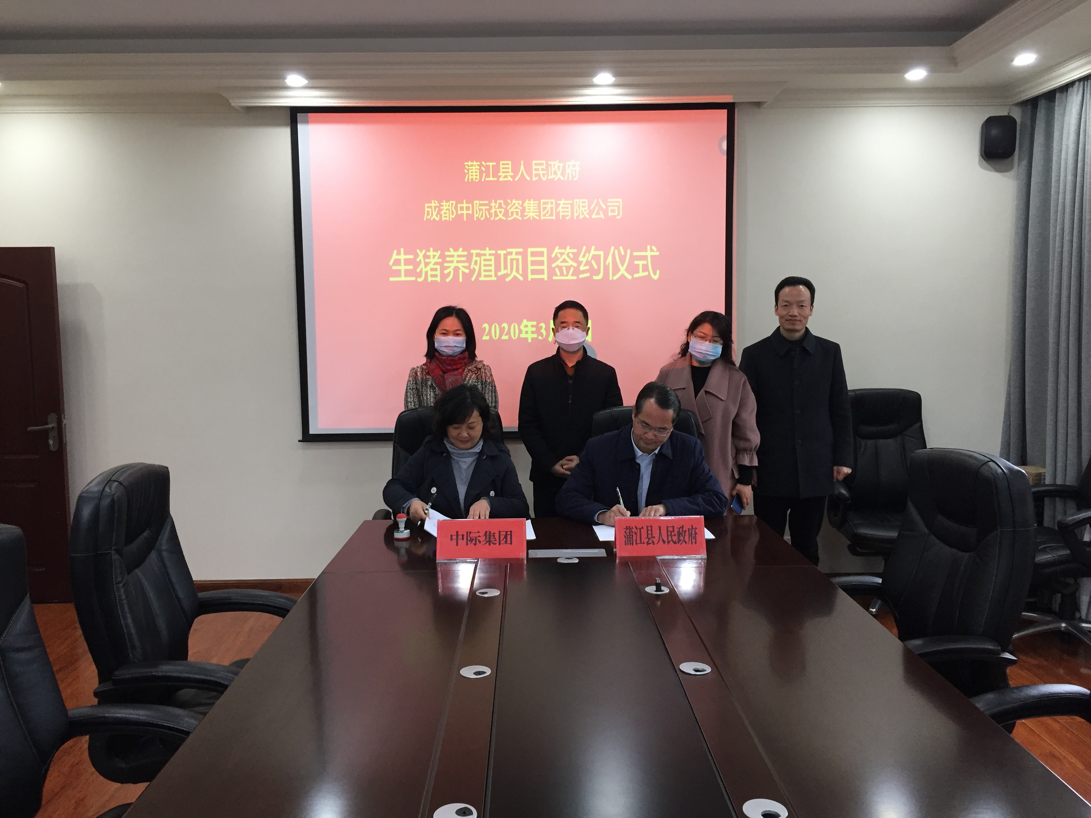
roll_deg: +0.8
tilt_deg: -6.1
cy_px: 409
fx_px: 914
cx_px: 546
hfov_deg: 61.7
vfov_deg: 48.2
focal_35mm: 29
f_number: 2.2
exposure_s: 1/33
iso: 80
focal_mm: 4.15
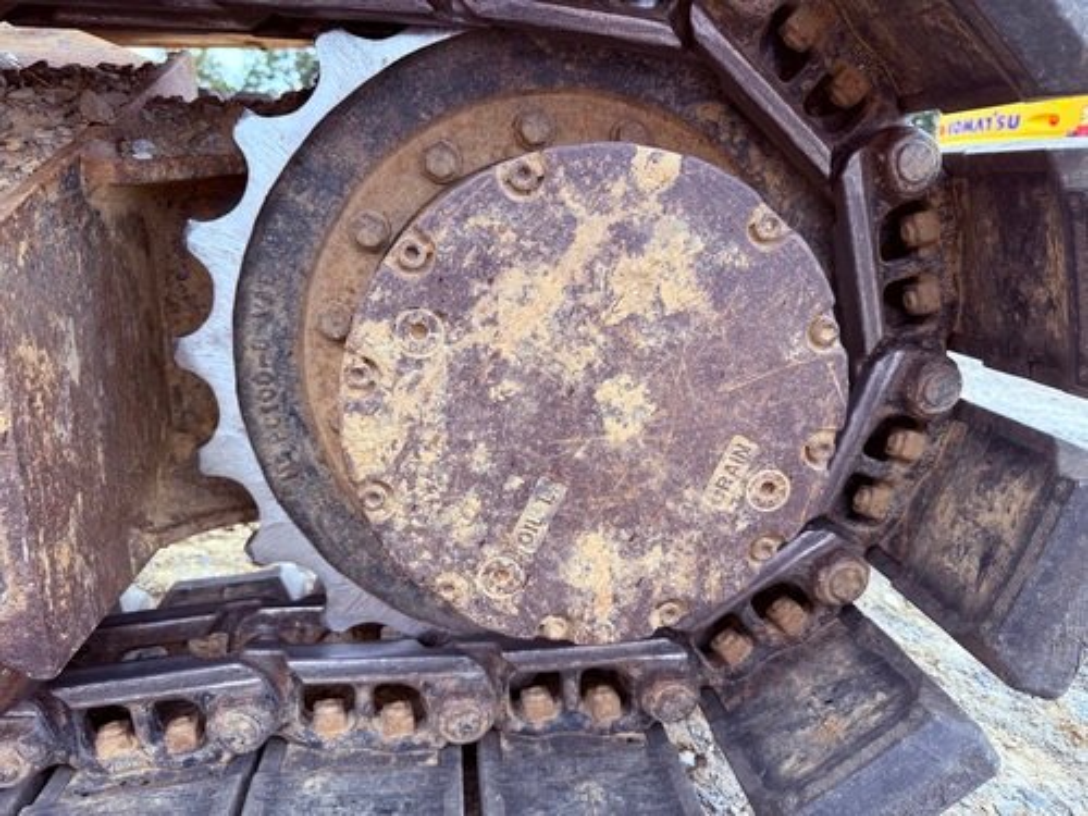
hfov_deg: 71.6
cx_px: 544
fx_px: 754
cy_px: 408
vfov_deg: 56.8
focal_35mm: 24
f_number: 1.78
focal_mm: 6.76
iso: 50
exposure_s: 1/140
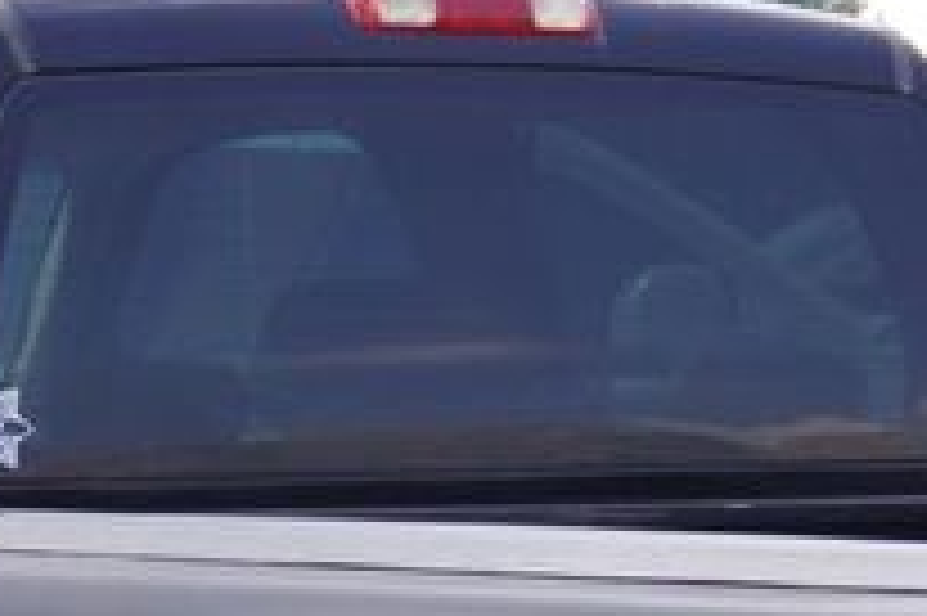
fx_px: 6535
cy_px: 1151
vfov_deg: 5.3
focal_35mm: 254
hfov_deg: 8.1
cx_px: 436
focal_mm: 34
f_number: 7.1
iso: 100
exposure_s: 1/80
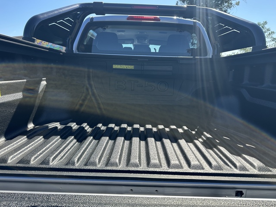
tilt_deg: -11.6
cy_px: 104
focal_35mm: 24
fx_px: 191
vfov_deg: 56.8
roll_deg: +0.7
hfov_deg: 71.6
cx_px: 138
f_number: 1.78
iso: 80
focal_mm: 6.86
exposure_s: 1/2028
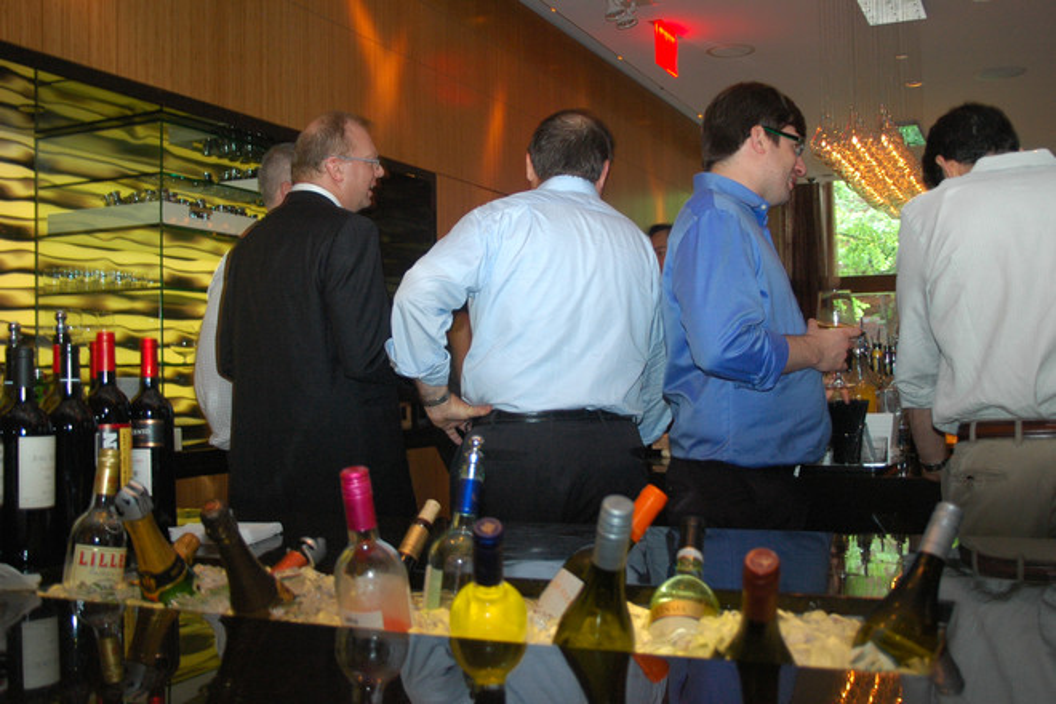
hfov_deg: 51.3
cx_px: 528
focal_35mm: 38
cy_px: 352
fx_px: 1100
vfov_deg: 35.5
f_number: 4
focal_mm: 25
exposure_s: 1/10
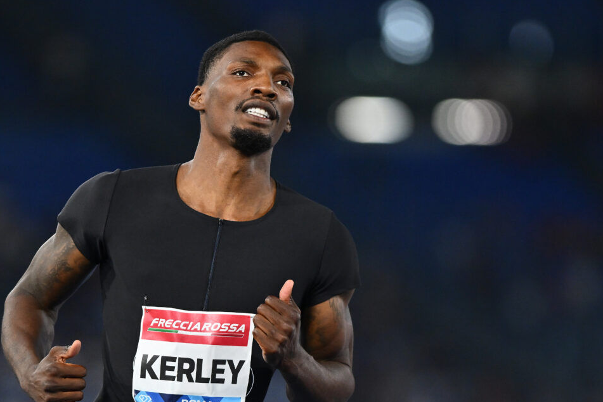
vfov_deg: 4.3
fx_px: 5410
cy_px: 215
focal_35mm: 323
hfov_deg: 6.4
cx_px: 288
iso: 2000
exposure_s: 1/2000
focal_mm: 300
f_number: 3.2
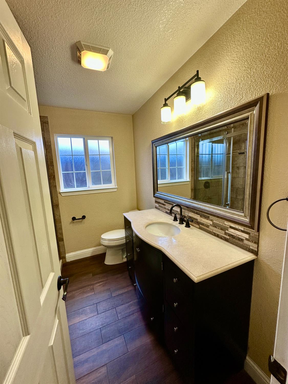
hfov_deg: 85.7
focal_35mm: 14
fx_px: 155
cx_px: 144
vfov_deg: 102.1
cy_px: 192
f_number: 2.2
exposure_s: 1/120
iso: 160
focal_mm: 2.22
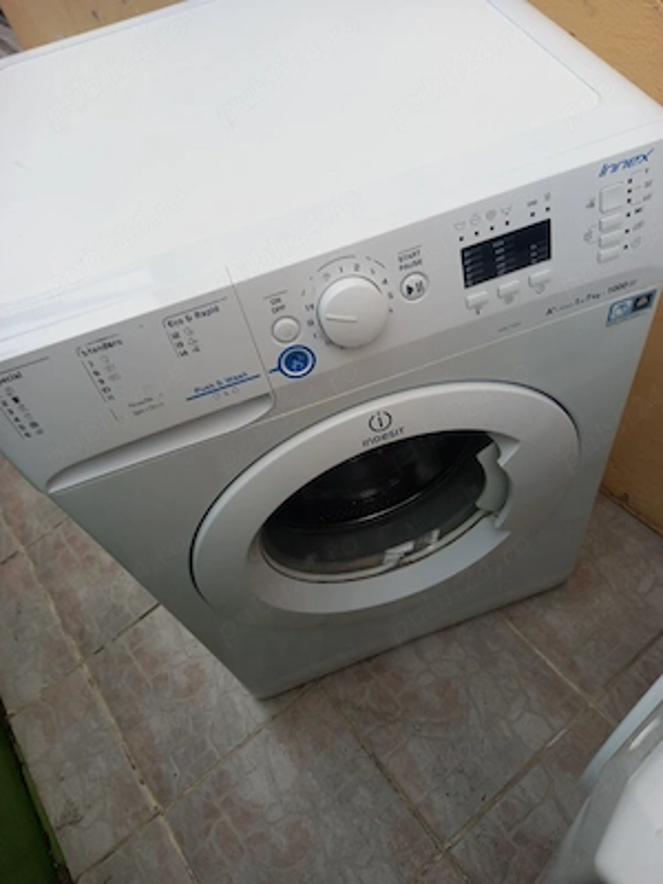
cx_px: 332
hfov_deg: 54.9
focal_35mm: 25
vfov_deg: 69.4
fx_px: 638
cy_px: 442
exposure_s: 1/50.3
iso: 40
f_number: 2
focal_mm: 4.6
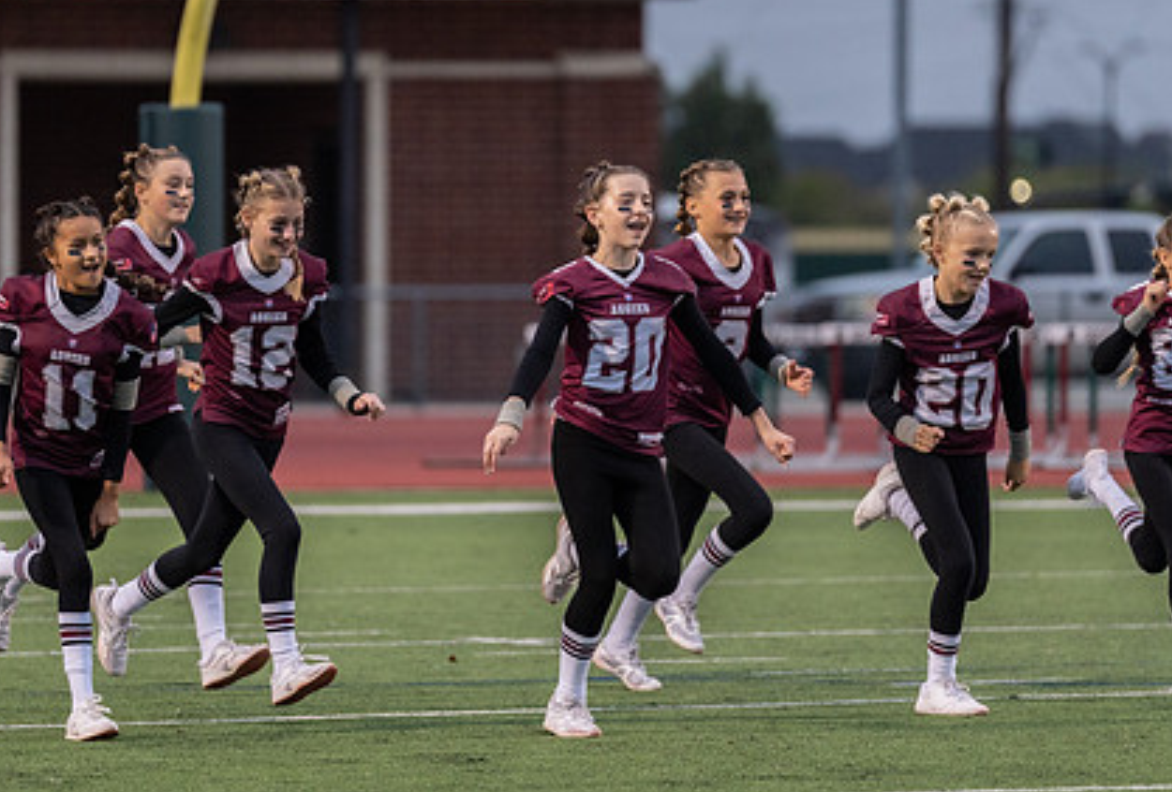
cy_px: 231
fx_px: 11412
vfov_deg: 4.0
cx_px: 575
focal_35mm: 349
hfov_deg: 5.9
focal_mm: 200
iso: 1600
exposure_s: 1/1000
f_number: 2.8
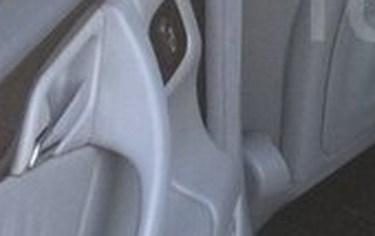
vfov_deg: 11.0
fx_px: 1219
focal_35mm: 119
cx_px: 518
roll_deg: +0.6
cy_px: 8
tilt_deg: -29.9
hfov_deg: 16.3
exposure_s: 1/33
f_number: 2.2
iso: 125
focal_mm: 4.15
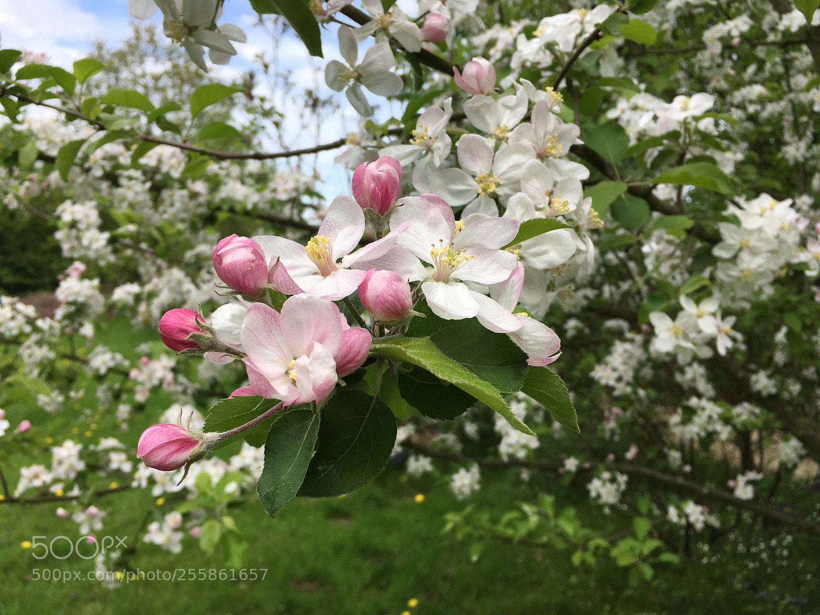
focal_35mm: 29
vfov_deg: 48.2
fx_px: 687
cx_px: 410
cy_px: 308
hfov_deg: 61.7
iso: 25
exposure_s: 1/725
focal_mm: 4.15
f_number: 2.2
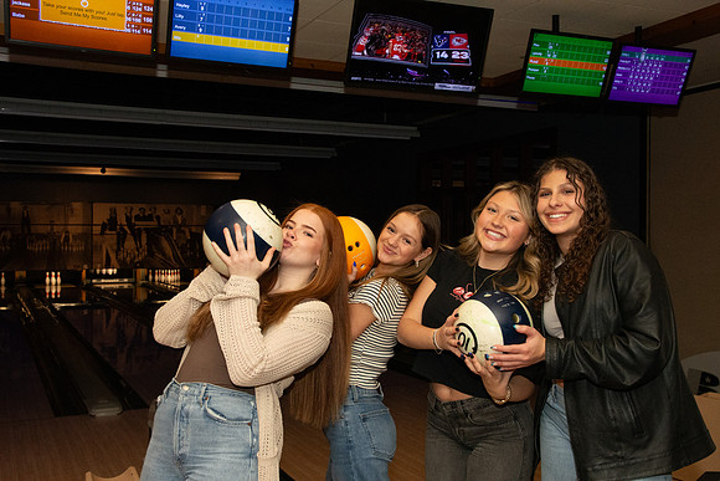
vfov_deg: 34.2
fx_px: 780
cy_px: 240
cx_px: 360
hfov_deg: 49.5
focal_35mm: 39
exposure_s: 1/160
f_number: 9
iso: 4000
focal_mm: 26
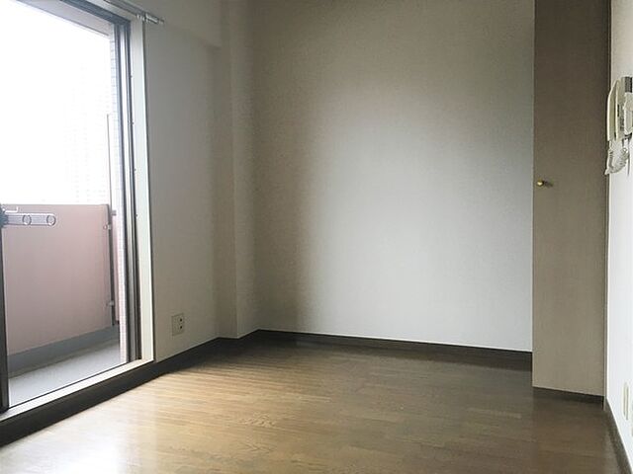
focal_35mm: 29
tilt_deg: -2.7
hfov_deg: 61.7
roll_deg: +0.0
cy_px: 237
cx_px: 316
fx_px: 530
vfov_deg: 48.2
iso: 40
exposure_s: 1/33
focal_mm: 4.15
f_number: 2.2
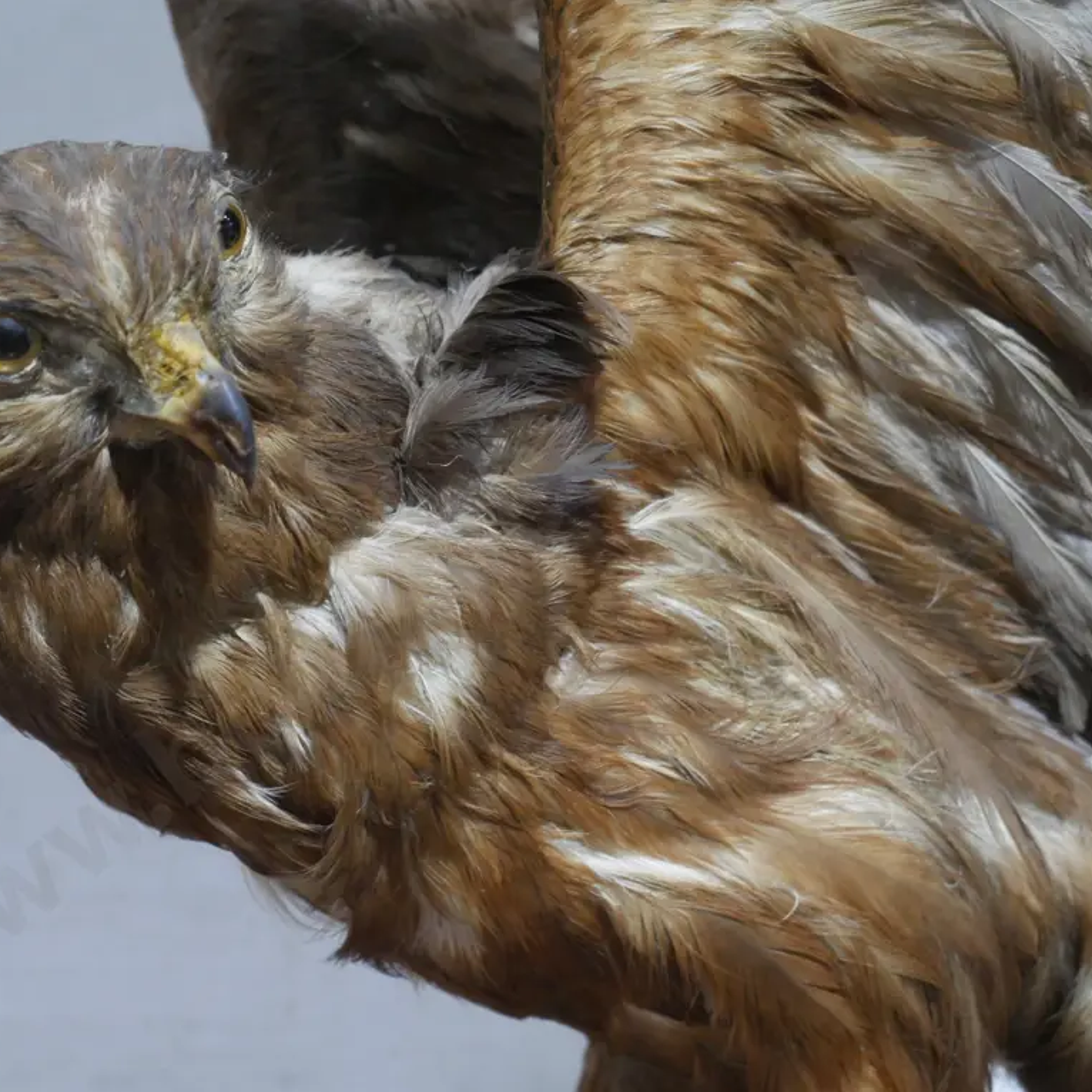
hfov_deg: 22.2
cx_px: 480
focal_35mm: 78
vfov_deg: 22.2
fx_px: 2784
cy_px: 546
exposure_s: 1/80
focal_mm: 33
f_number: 5.4
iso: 2000
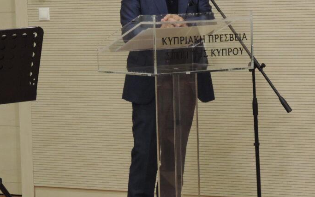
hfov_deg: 14.6
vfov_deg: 9.2
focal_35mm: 143
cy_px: 74
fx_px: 1228
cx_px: 161
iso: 400
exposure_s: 1/25
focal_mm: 16
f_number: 4.1
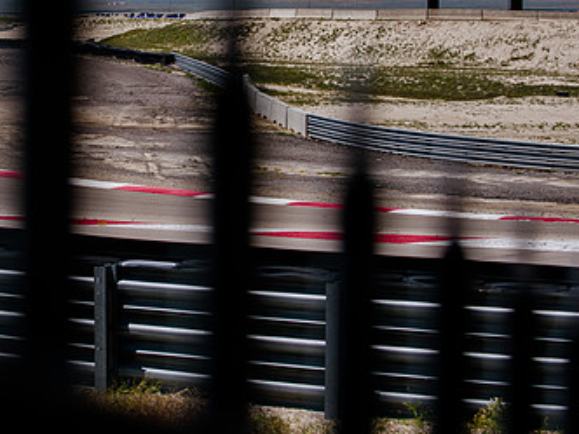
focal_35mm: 122
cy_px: 111
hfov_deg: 16.0
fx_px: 2041
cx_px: 121
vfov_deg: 12.1
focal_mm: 70
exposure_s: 1/1000
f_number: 4.5
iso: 31
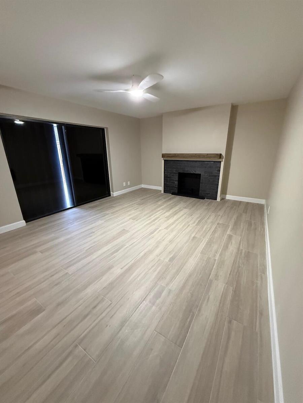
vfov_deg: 102.1
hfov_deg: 85.7
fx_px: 163
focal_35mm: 14
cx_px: 152
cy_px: 202
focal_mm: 2.22
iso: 640
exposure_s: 1/60
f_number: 2.2
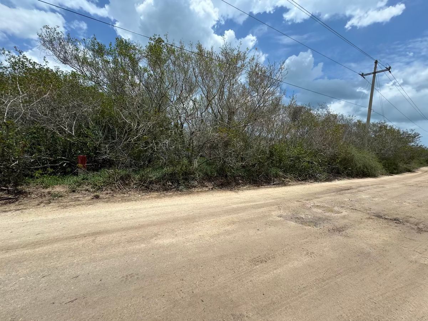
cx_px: 214
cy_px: 160
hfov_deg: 102.1
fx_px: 173
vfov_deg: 85.7
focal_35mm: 14
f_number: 2.2
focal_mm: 2.22
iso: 50
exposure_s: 1/2674
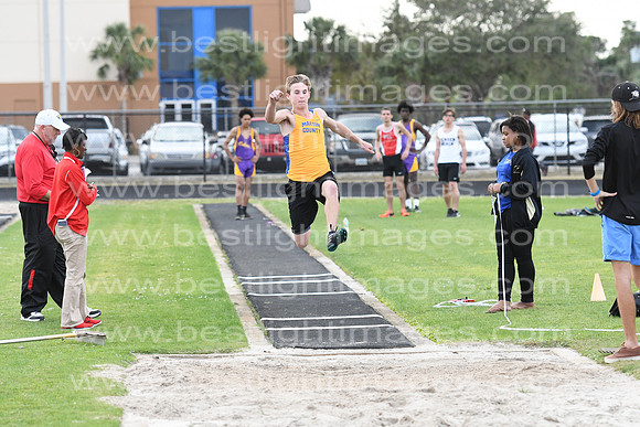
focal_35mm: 180
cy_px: 214
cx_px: 320
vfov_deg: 7.6
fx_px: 3201
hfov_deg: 11.4
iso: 1600
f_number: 4
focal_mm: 120
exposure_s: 1/2000
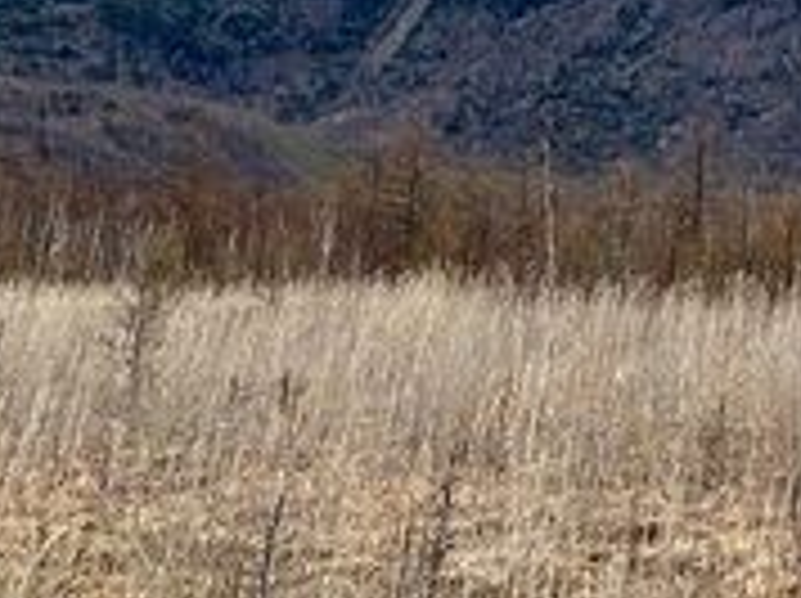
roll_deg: +0.3
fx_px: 2750
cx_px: 1280
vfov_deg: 11.3
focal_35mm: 119
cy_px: -591
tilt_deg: +17.4
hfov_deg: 15.1
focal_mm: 5.1
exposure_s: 1/3215
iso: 50
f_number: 1.6
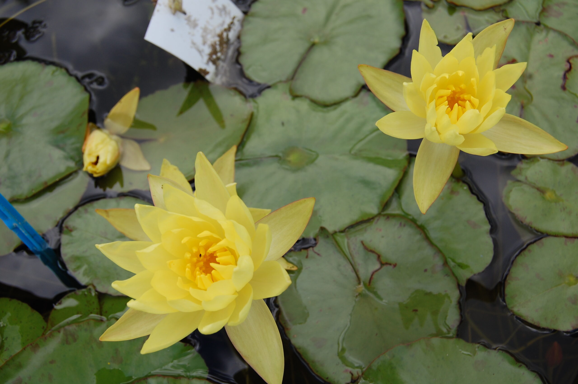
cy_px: 192
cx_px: 289
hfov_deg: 42.4
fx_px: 746
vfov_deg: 28.9
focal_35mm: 46
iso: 200
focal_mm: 31
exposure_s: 1/250
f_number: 8
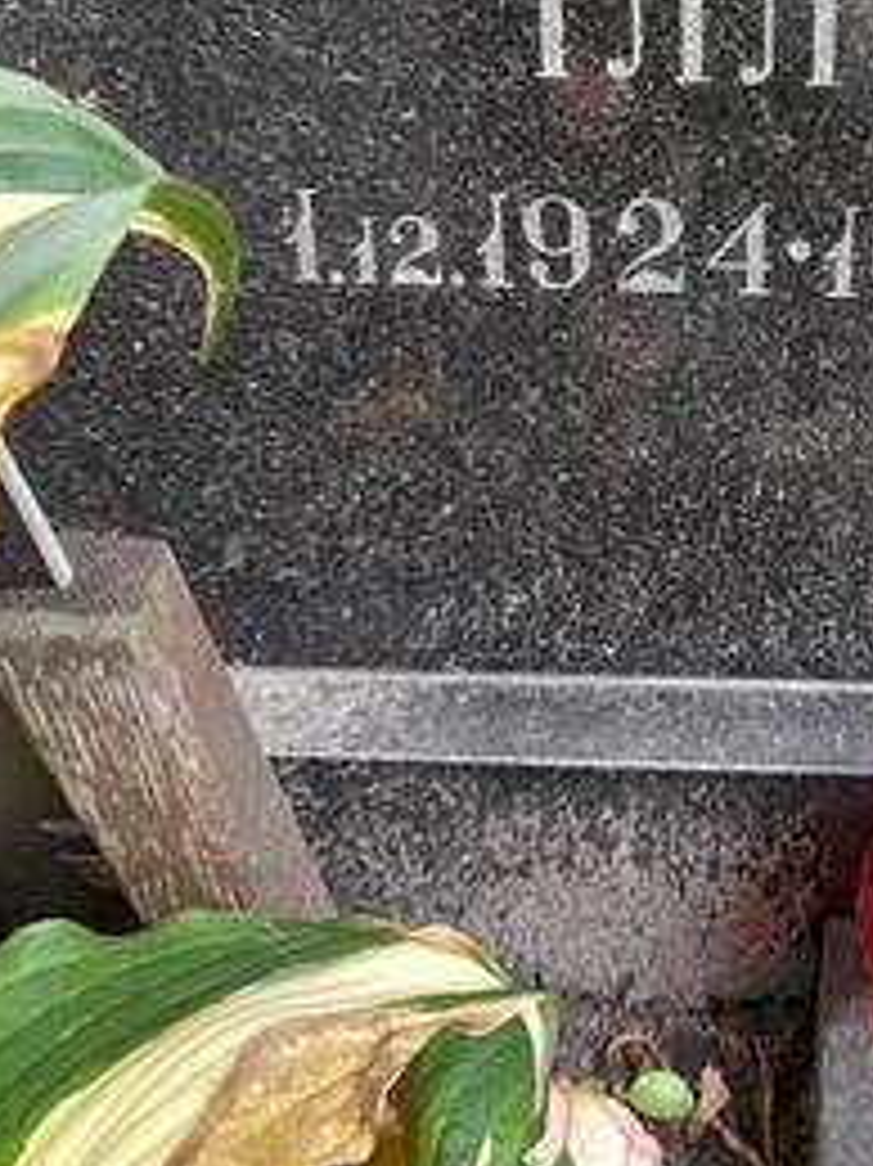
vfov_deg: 32.8
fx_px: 1952
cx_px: 846
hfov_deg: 24.2
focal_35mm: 58
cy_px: 329
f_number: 2
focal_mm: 4.6
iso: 125
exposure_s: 1/50
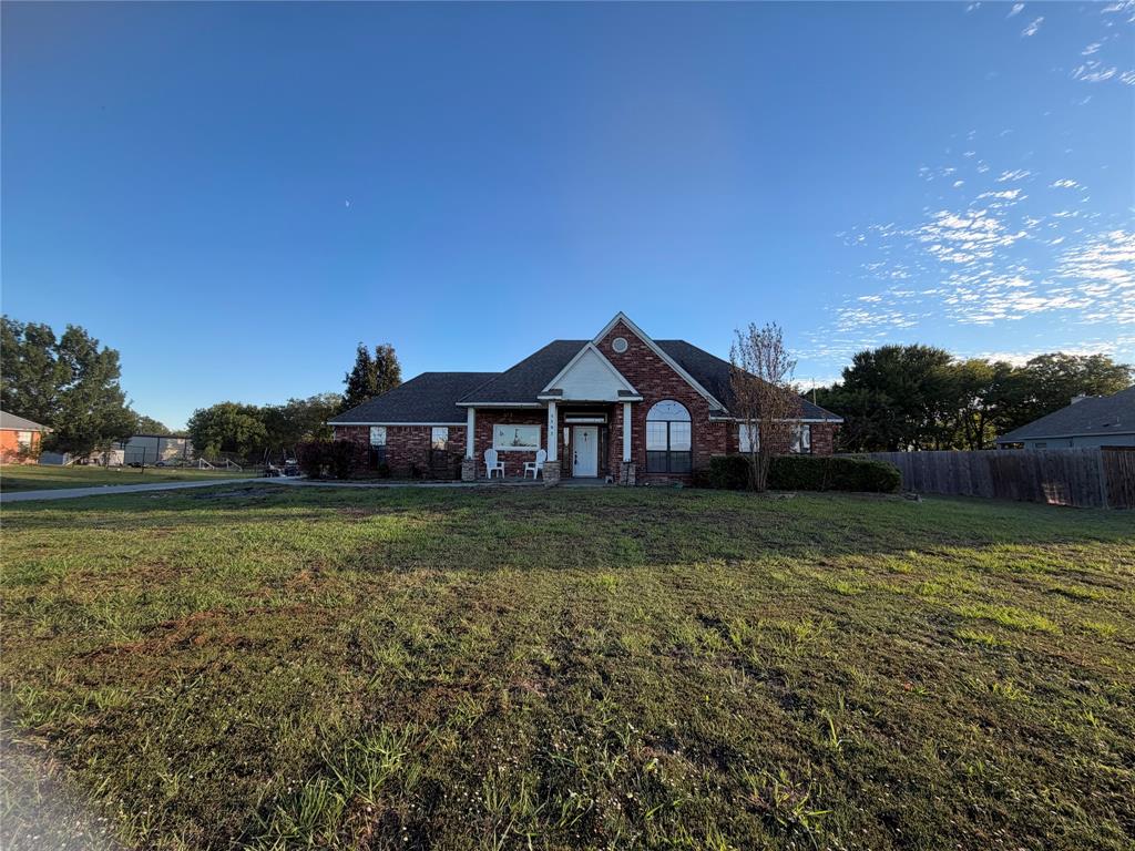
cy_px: 426
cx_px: 568
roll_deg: -0.7
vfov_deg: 85.7
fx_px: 459
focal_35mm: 14
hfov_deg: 102.1
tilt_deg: +3.8
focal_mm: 2.22
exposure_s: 1/535
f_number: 2.2
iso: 40
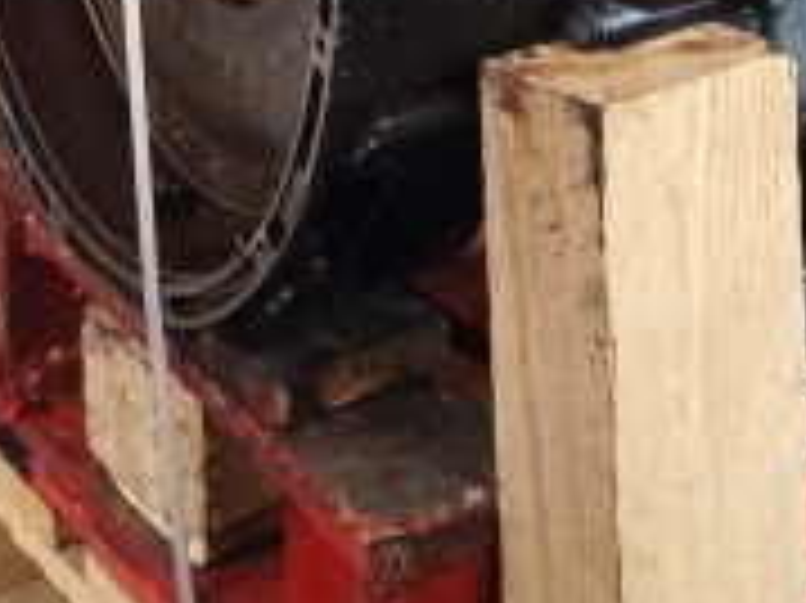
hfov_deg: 18.5
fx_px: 2397
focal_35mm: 103
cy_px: -626
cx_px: 838
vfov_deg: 12.5
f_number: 1.8
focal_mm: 6.4
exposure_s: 1/50
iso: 100
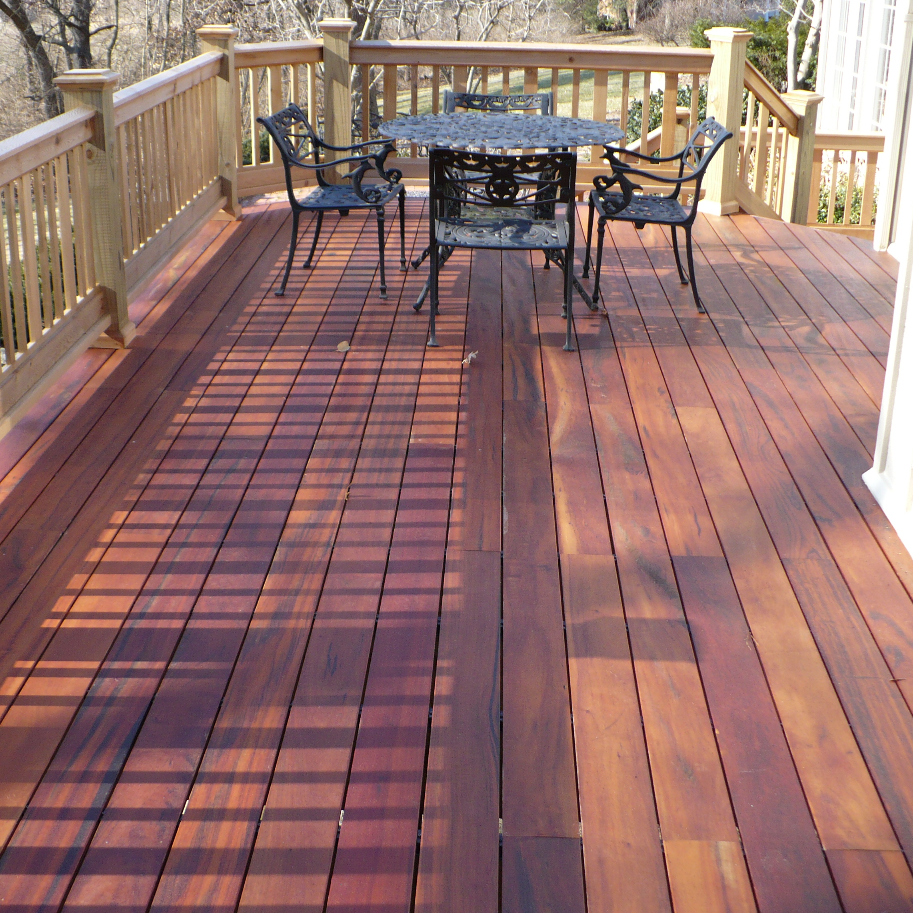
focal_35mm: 44
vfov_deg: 38.3
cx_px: 436
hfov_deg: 38.3
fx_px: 1313
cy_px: 456
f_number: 2.8
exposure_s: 1/250
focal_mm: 6.1
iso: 100
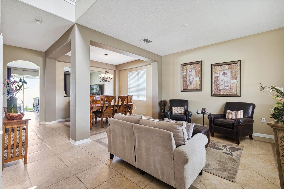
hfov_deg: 100.4
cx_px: 142
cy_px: 94
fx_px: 118
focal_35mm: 15
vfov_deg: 77.3
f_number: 8
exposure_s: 1/6
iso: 400
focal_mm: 15
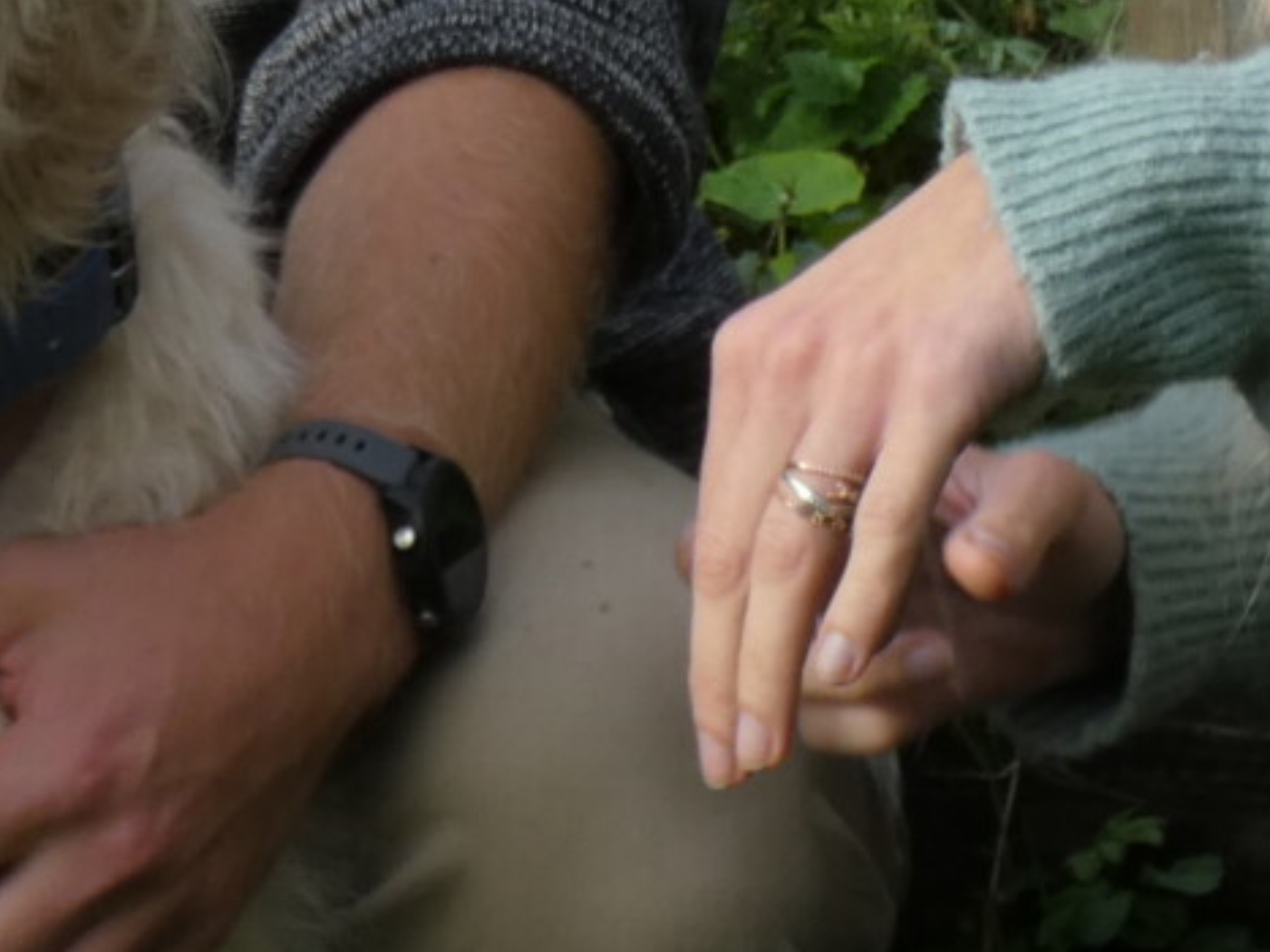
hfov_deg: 7.6
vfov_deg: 5.7
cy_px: -645
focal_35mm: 259
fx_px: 9500
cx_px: -109
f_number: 4.2
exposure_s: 1/320
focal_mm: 11.3
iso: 80
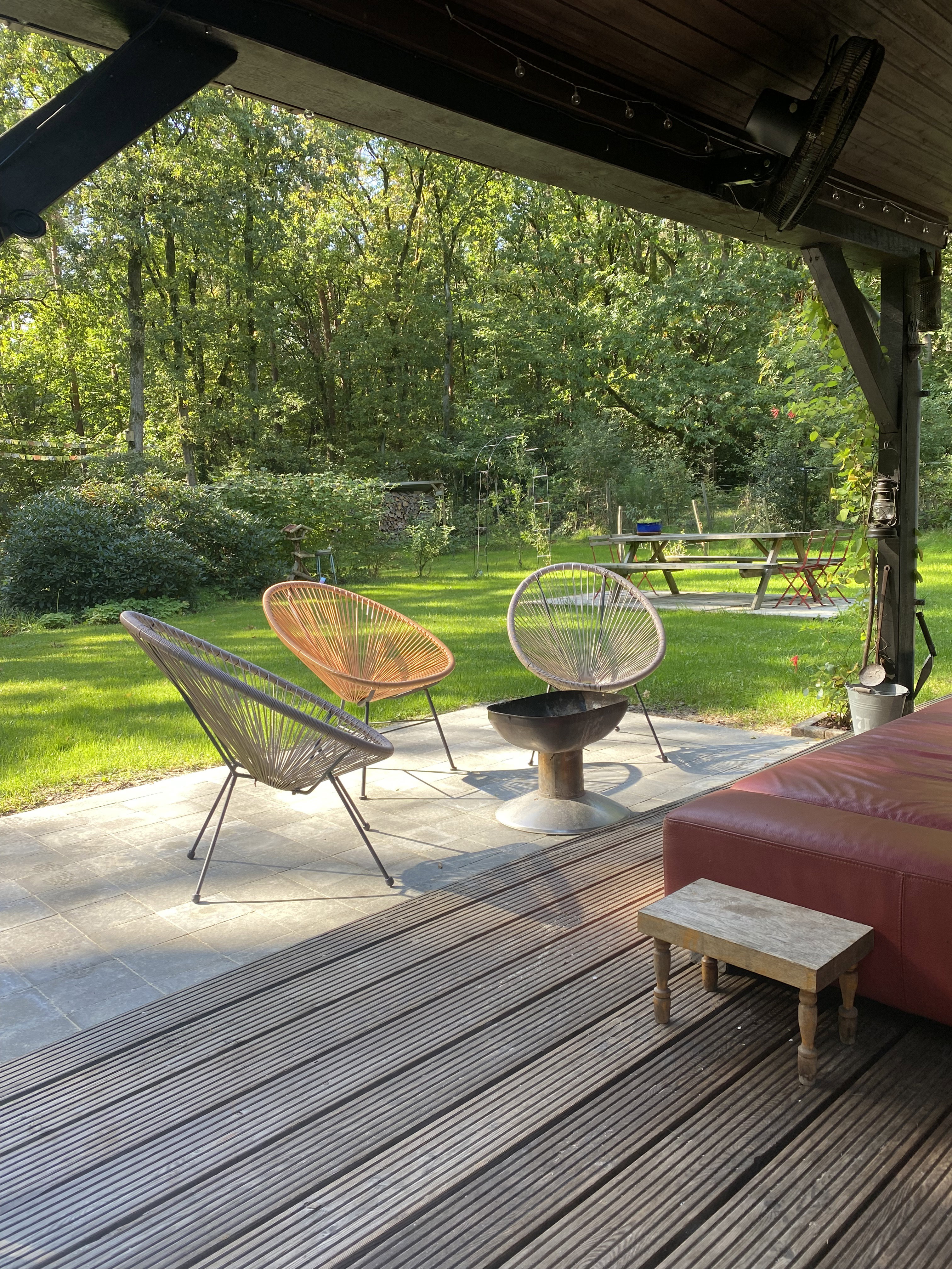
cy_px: 634
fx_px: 953
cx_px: 476
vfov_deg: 67.3
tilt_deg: -6.7
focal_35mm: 26
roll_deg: +1.2
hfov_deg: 53.1
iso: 32
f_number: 1.8
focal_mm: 4.25
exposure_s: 1/127
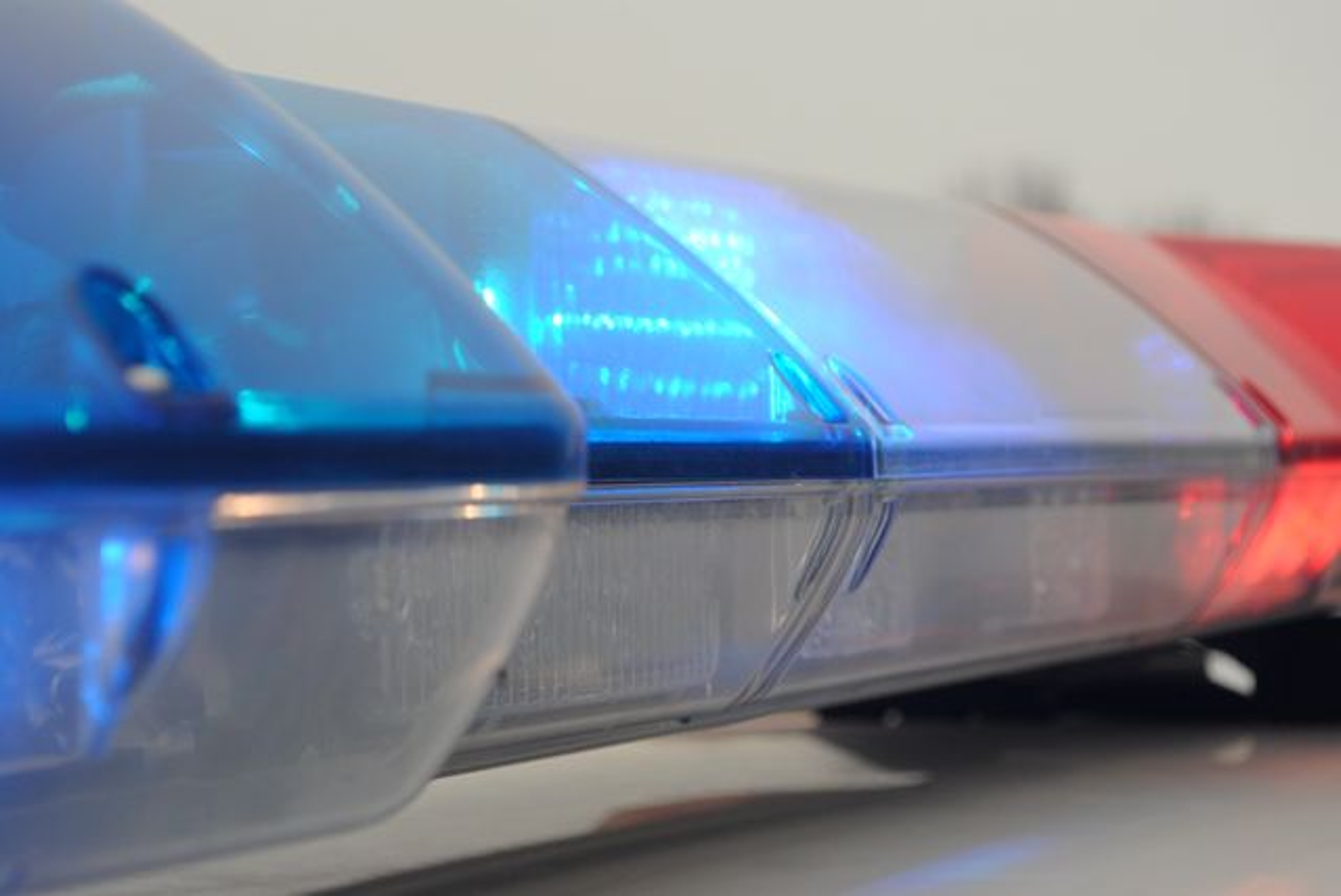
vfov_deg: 16.6
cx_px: 670
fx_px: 3076
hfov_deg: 24.6
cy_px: 448
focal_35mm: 82
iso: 400
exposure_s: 1/320
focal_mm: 55
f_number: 9
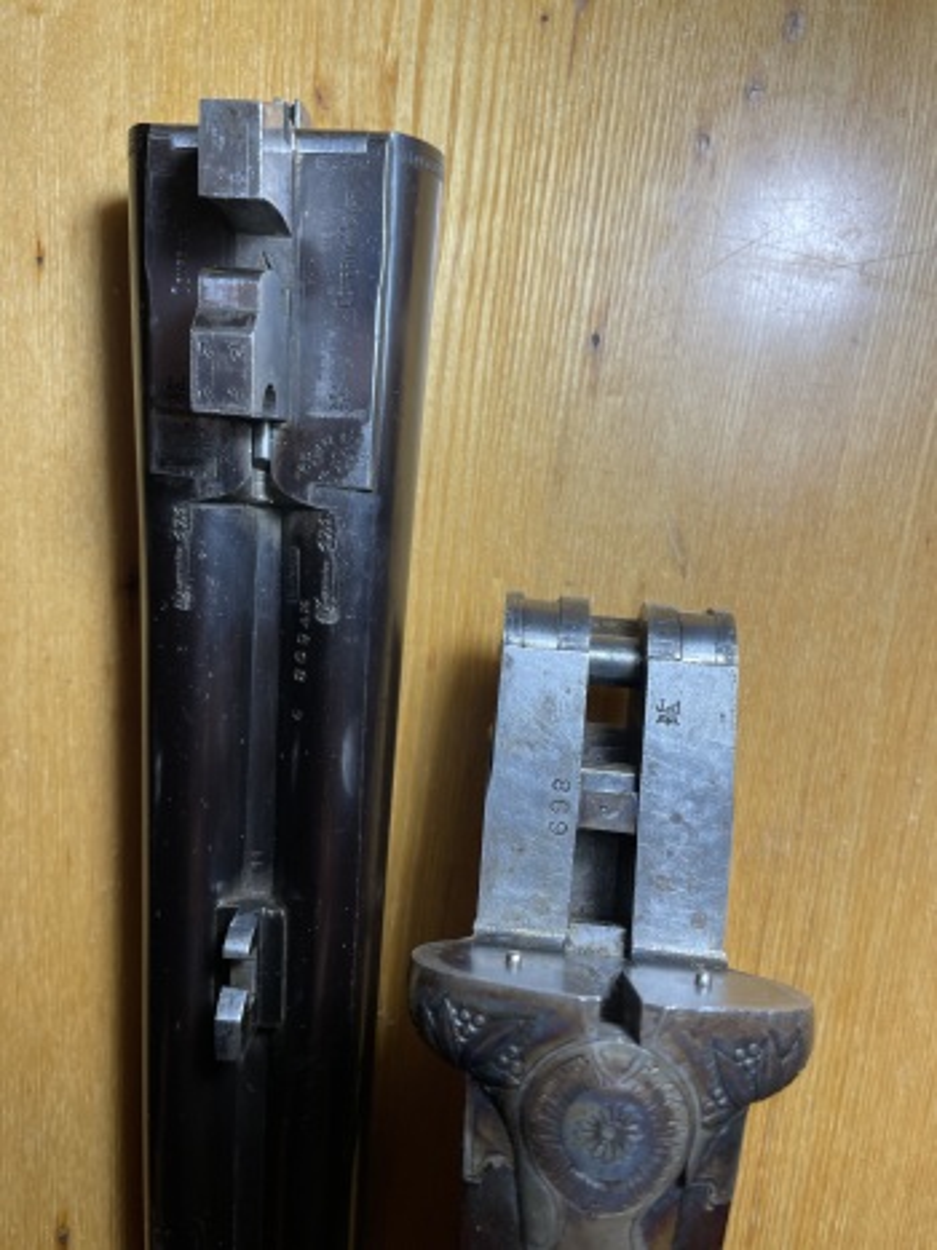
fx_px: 939
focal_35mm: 26
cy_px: 625
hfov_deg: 53.0
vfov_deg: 67.3
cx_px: 468
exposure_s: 1/101
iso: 32
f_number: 1.6
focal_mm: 4.2
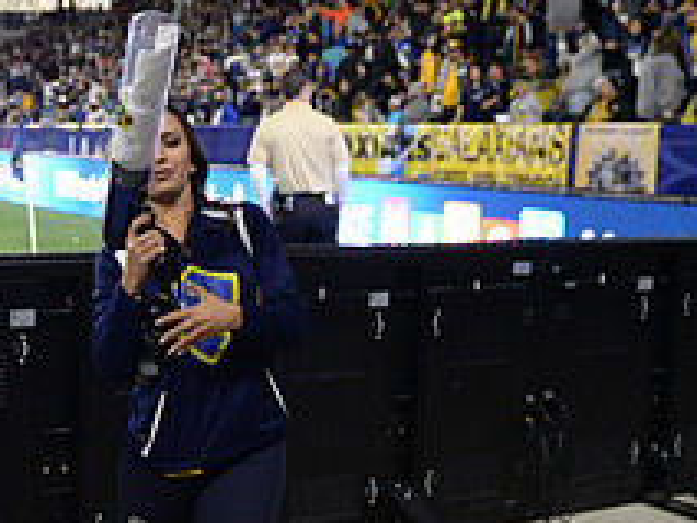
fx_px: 1269
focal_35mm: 63
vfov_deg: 23.3
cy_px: 268
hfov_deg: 30.0
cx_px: 135
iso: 1250
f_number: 2.8
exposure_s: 1/400
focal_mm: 24
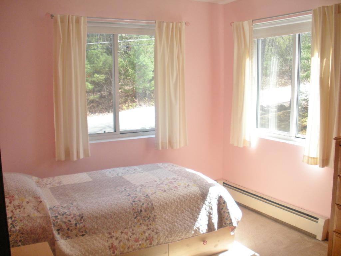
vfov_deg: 40.7
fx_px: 345
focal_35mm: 35
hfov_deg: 52.6
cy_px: 128
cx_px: 170
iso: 217
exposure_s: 1/238
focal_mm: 6.3
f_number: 3.5
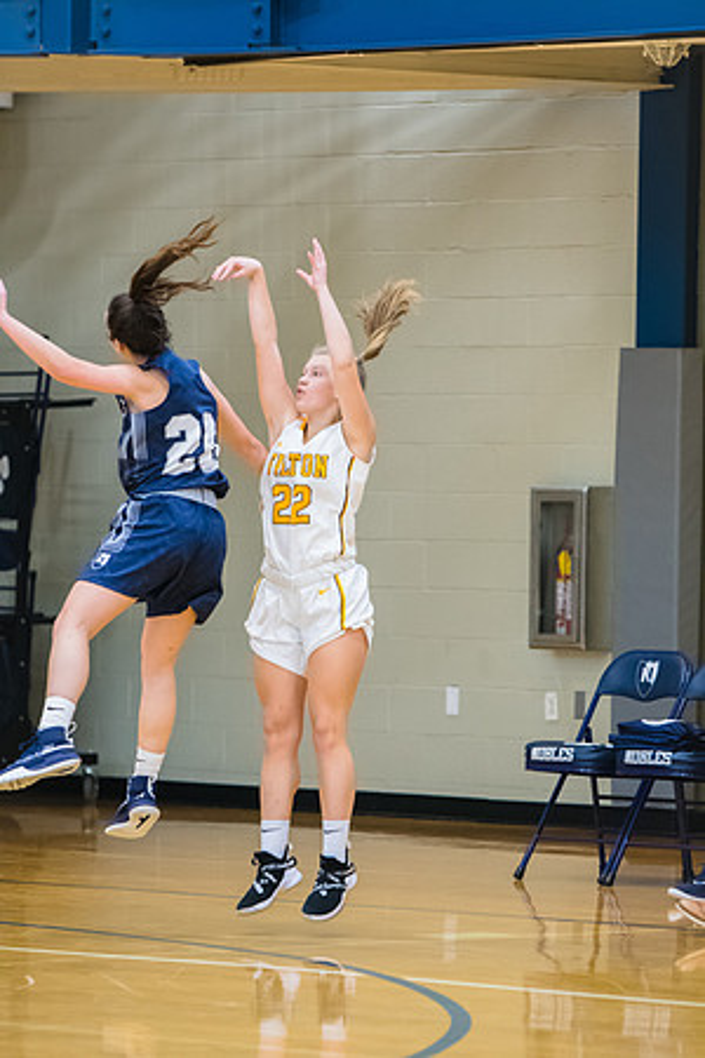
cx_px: 352
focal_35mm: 248
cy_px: 529
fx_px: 7270
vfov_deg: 8.3
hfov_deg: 5.6
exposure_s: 1/400
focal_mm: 165
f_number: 2.8
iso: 3200
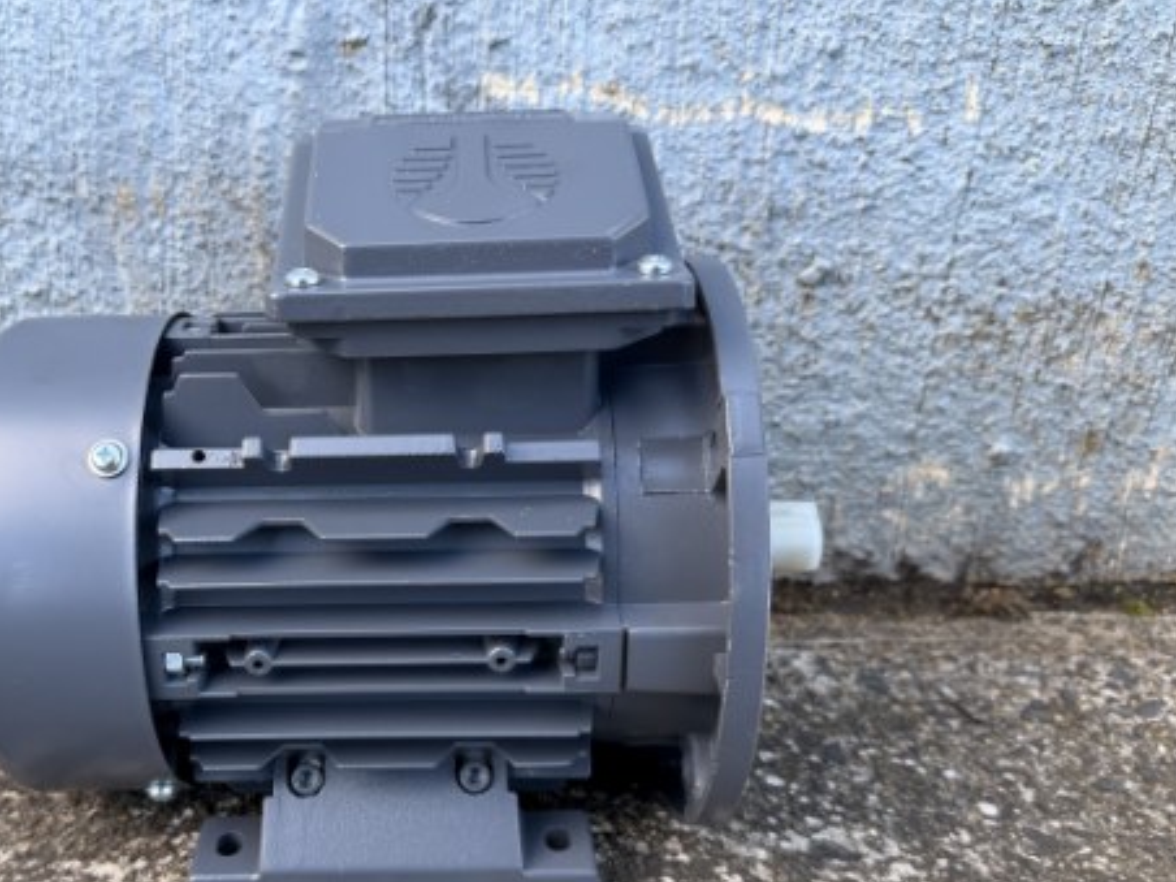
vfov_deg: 41.4
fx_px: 1155
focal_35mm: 34
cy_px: 572
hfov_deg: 53.1
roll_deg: -0.8
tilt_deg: -26.9
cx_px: 408
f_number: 1.78
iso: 64
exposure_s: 1/204
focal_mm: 6.76
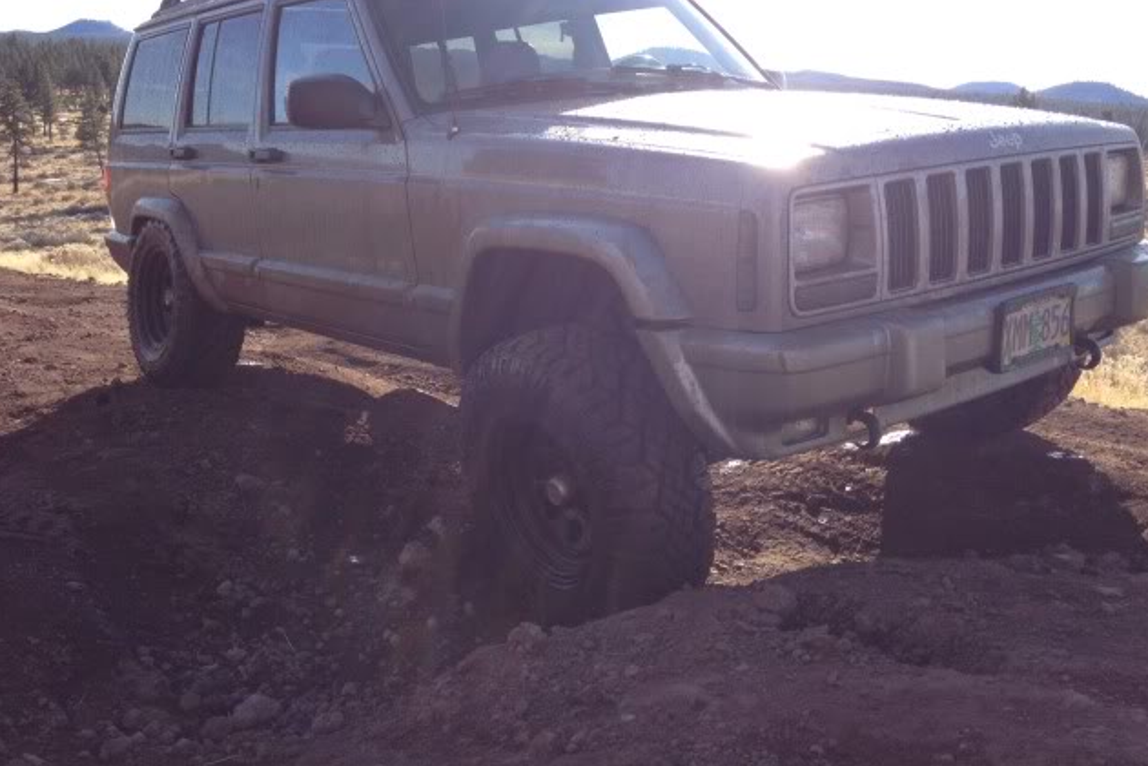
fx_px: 1180
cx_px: 578
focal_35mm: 37
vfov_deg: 35.9
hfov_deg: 51.9
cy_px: 345
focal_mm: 4.3
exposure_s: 1/726
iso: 64
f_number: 2.4
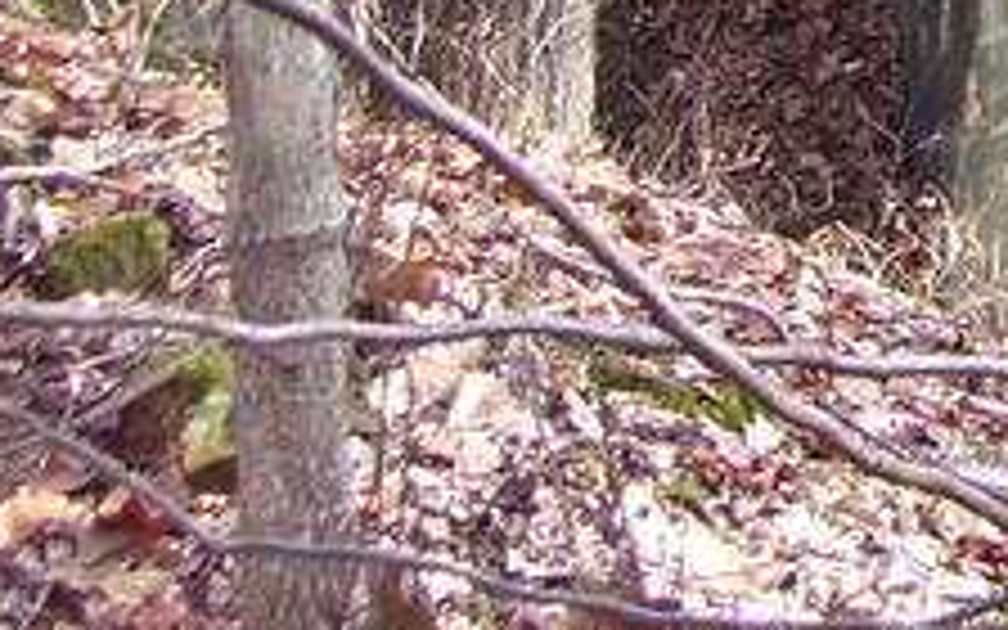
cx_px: 1908
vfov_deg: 7.9
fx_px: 4313
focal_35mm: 157
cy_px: -664
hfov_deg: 12.1
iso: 80
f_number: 2.7
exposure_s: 1/180
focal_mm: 6
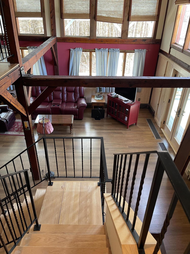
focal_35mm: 25
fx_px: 183
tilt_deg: -31.3
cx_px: 95
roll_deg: -2.3
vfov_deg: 69.4
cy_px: 127
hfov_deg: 54.9
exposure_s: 1/60
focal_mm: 5.1
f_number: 1.6
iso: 160
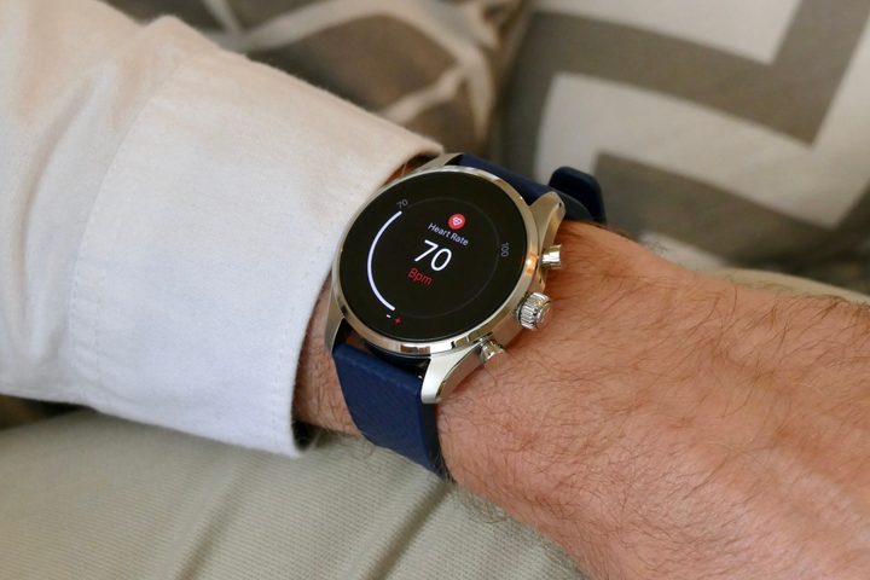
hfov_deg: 18.3
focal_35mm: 112
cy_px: 290
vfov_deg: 12.2
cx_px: 435
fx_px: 2706
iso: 1600
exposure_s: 1/80
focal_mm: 40.84
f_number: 5
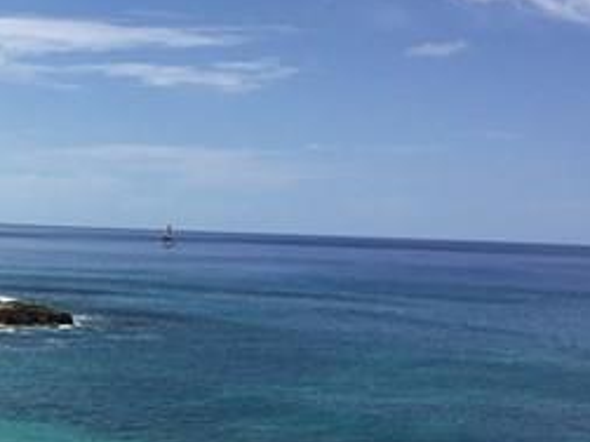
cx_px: -78
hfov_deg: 23.1
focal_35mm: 79
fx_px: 1346
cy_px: 404
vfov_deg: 18.3
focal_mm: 3.3
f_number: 2.4
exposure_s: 1/2551
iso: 25
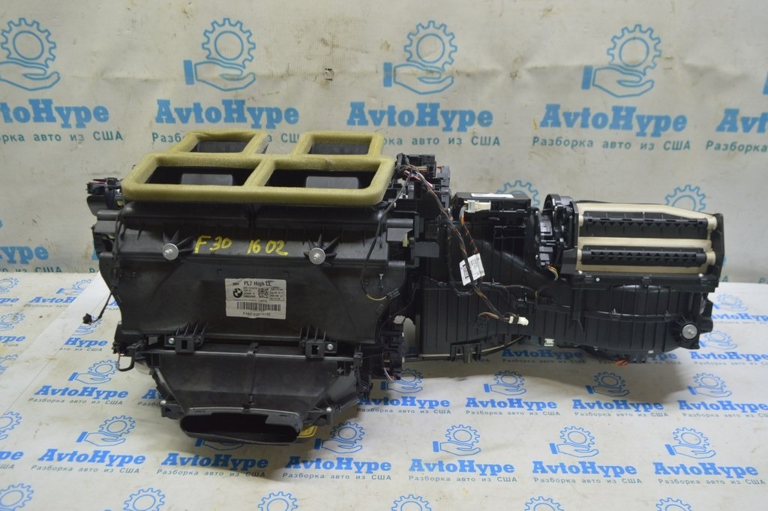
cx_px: 384
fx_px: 639
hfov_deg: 62.0
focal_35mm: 30
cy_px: 256
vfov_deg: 43.5
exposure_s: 1/20
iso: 400
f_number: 5.6
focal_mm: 20
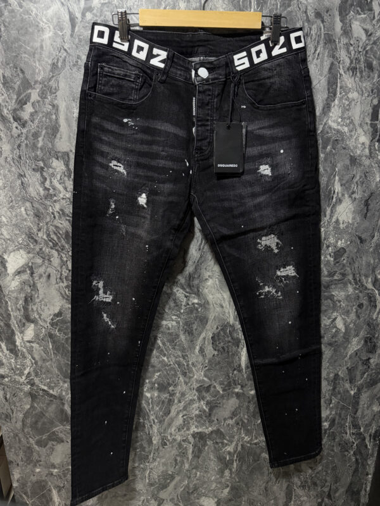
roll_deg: -0.9
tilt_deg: -17.3
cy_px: 253
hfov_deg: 56.8
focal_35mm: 24
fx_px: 351
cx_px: 190
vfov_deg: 71.6
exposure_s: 1/60
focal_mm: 6.76
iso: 500
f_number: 1.78
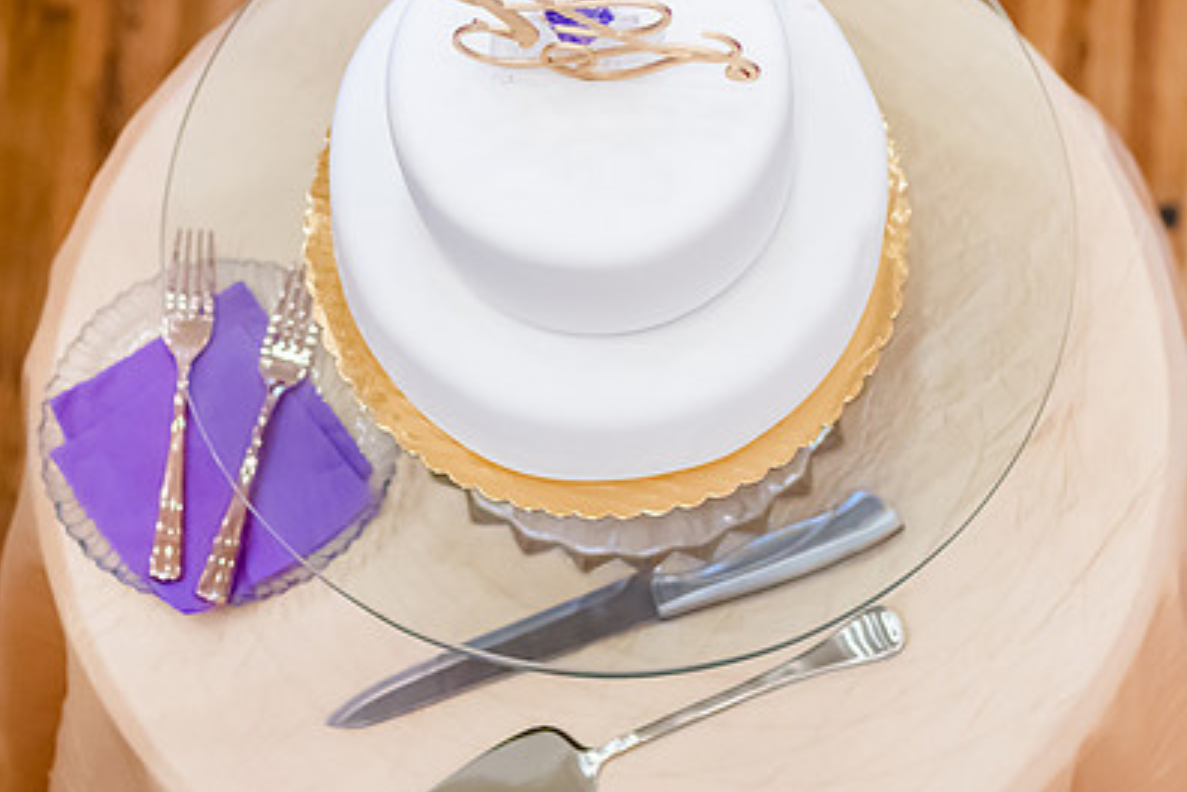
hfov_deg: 10.8
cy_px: 197
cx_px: 679
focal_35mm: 190
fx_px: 6264
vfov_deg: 7.2
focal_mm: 105
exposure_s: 1/400
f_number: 3.5
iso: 2000
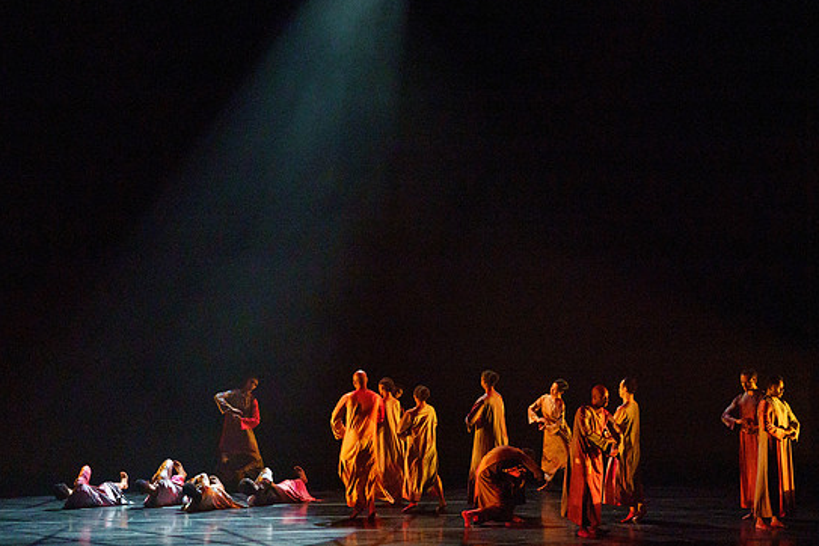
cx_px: 402
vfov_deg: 10.7
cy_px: 212
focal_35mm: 128
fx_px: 2912
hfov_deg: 16.0
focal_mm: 100
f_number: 5.6
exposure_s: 1/250
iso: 5000
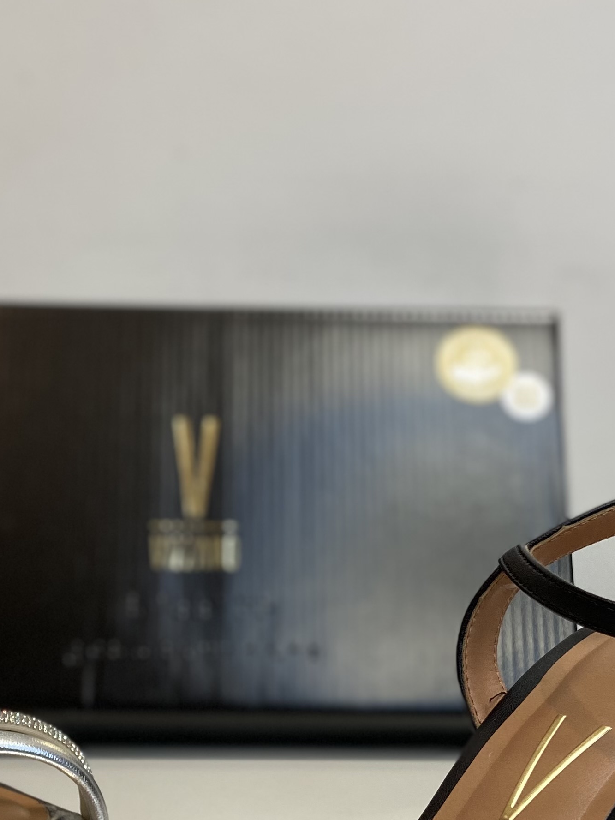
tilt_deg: -6.1
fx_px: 1397
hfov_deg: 24.7
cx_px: 228
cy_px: 534
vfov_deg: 32.5
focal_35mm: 59
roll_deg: -0.7
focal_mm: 4.25
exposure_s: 1/100
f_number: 1.8
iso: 80
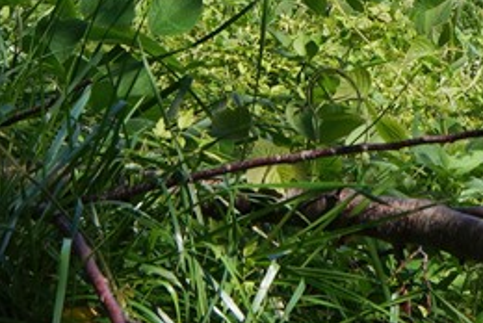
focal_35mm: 269
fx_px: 3613
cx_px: 1070
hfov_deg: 7.3
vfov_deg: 4.8
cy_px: -705
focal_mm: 35
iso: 100
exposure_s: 1/125
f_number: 10
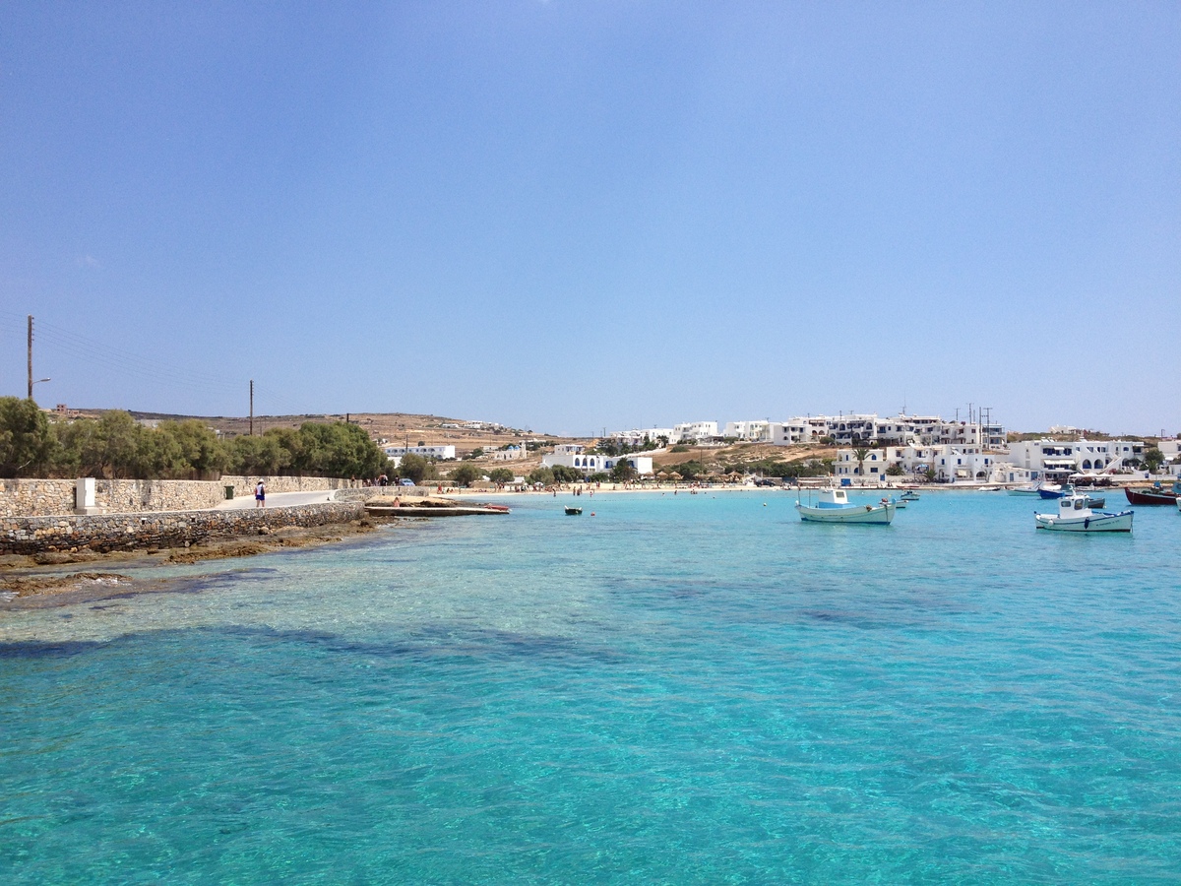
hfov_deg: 52.6
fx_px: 1194
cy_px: 443
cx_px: 590
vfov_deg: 40.7
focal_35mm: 35
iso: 50
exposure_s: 1/2632
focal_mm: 4.28
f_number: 2.4
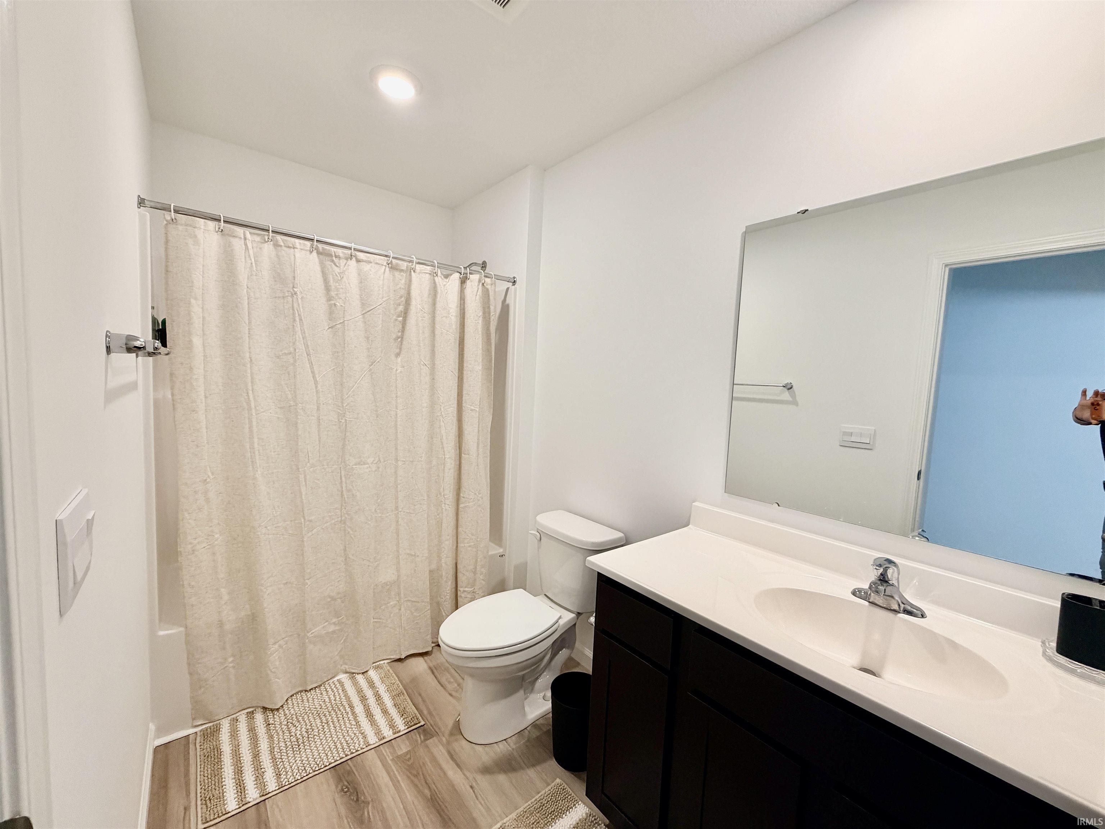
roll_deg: -2.9
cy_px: 414
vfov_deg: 85.7
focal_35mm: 14
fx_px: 447
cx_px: 552
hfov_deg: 102.1
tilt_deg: -2.9
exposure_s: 1/120
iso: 160
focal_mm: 2.22
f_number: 2.2
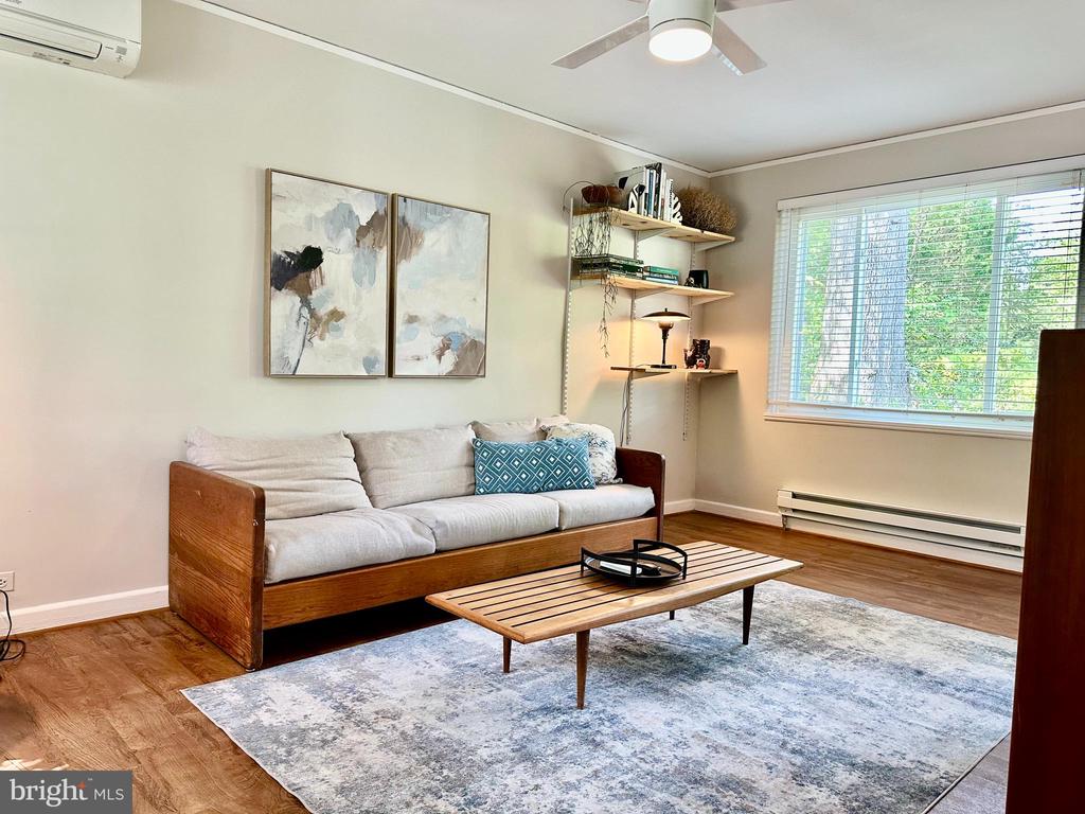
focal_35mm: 24
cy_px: 407
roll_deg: -2.0
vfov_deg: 56.8
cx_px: 542
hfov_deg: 71.6
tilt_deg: -3.0
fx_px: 752
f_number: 1.78
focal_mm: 6.86
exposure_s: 1/60
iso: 200
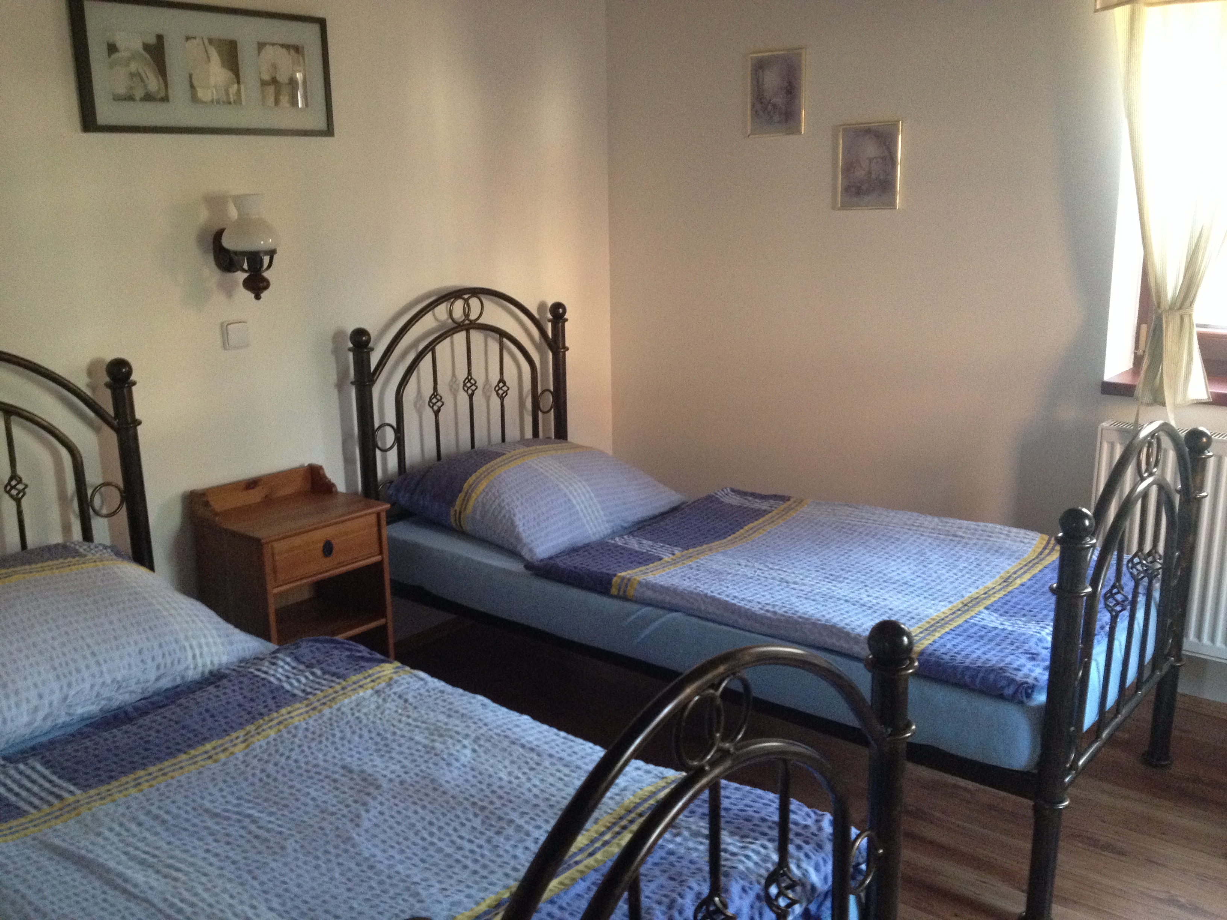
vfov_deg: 40.7
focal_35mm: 35
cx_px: 614
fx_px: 1241
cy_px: 460
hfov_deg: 52.6
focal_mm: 4.28
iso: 320
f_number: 2.4
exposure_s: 1/20
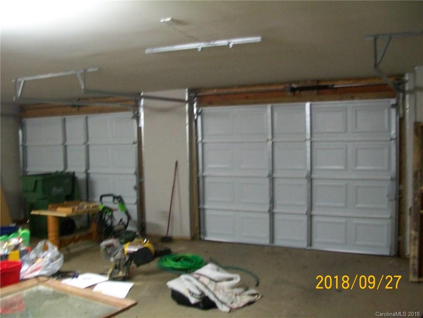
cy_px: 159
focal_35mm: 36
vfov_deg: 39.7
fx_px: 440
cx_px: 212
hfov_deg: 51.4
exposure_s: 1/8
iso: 200
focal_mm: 6
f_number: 2.7
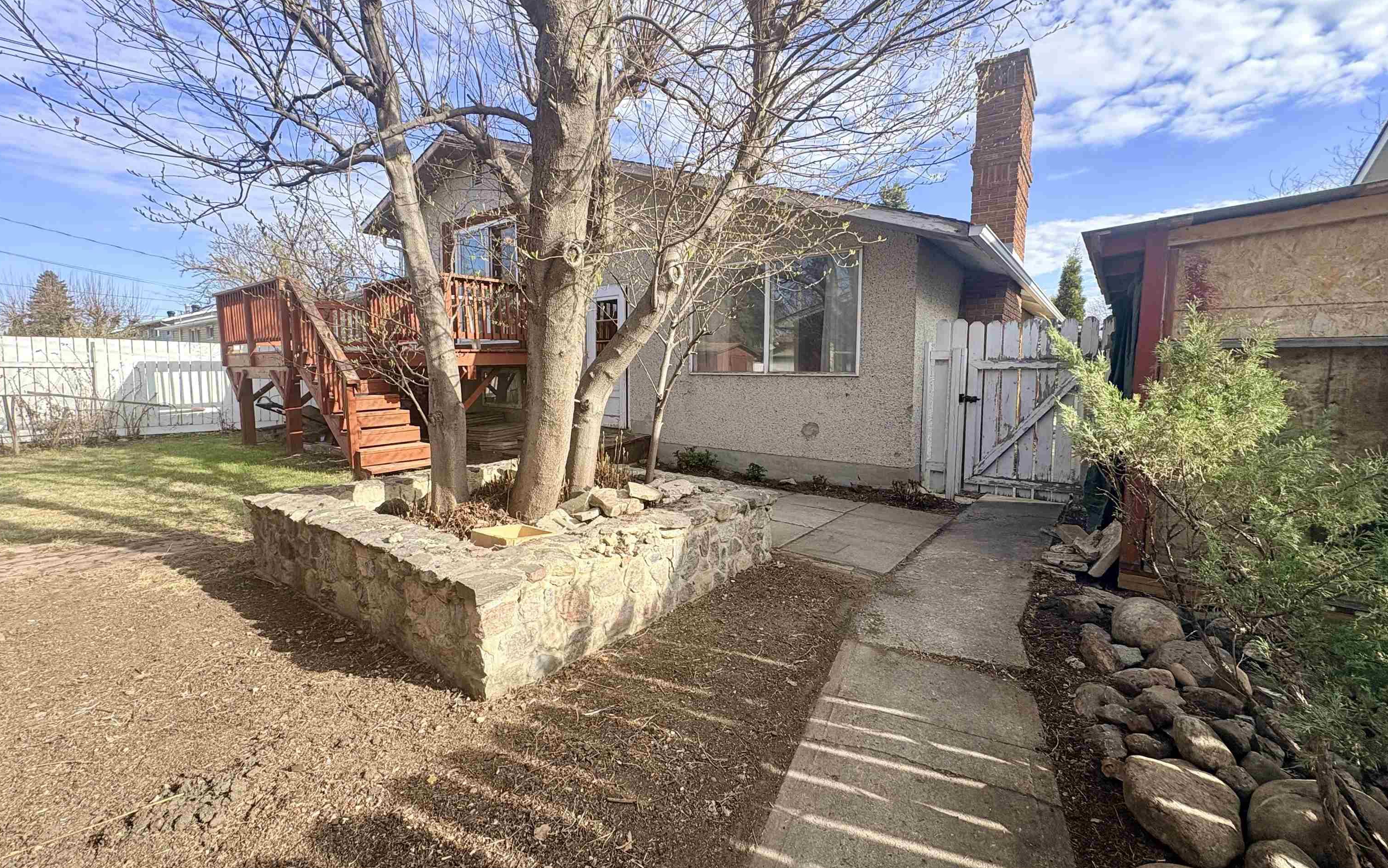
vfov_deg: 74.8
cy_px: 414
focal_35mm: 15
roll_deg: -0.2
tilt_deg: -3.8
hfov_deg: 101.5
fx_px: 567
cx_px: 696
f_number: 2.2
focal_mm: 2.22
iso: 40
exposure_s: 1/605
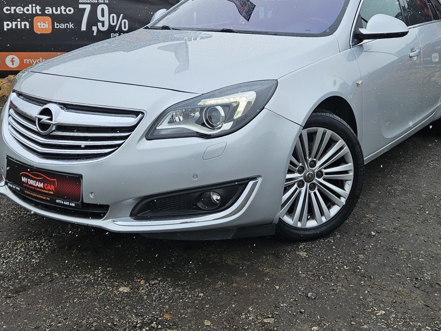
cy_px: 67
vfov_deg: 32.7
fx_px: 548
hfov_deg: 43.7
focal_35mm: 43
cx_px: 252
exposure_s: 1/648
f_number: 1.8
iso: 25
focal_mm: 5.4
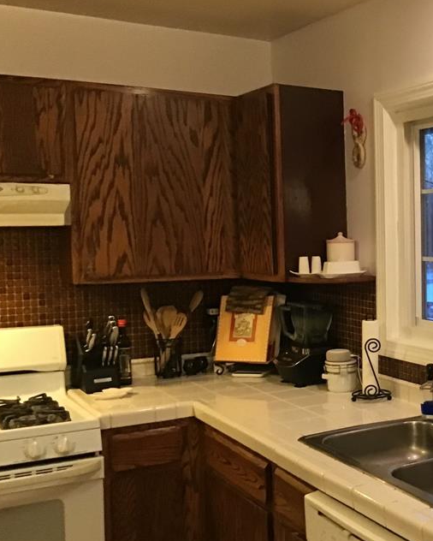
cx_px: 429
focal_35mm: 49
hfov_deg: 29.0
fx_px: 785
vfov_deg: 38.0
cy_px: 293
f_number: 2.4
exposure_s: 1/24
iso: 200
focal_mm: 3.3
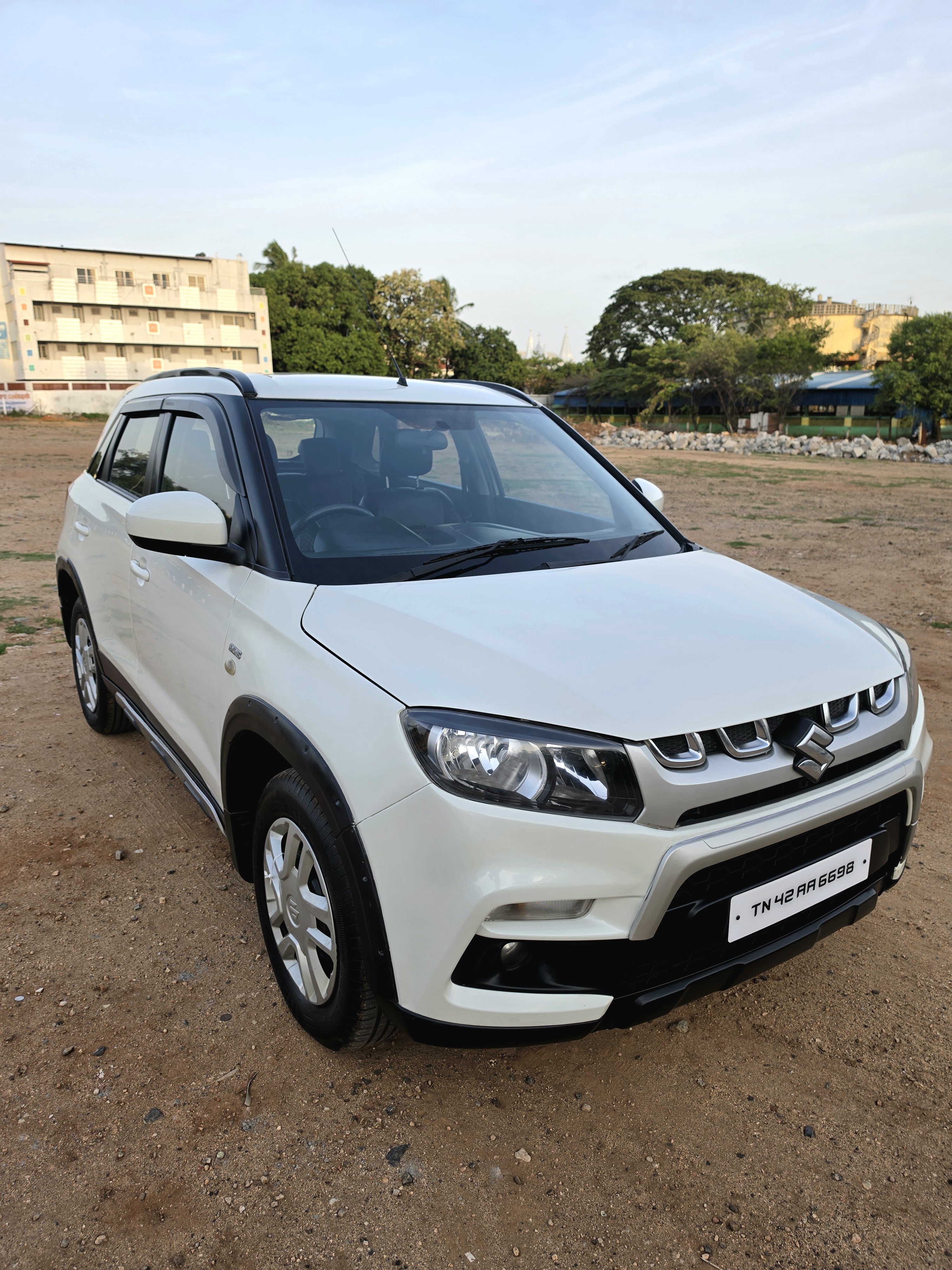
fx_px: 843
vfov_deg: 73.9
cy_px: 635
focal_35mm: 23
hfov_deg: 58.9
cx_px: 476
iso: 10
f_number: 1.4
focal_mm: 6.5
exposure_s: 1/222
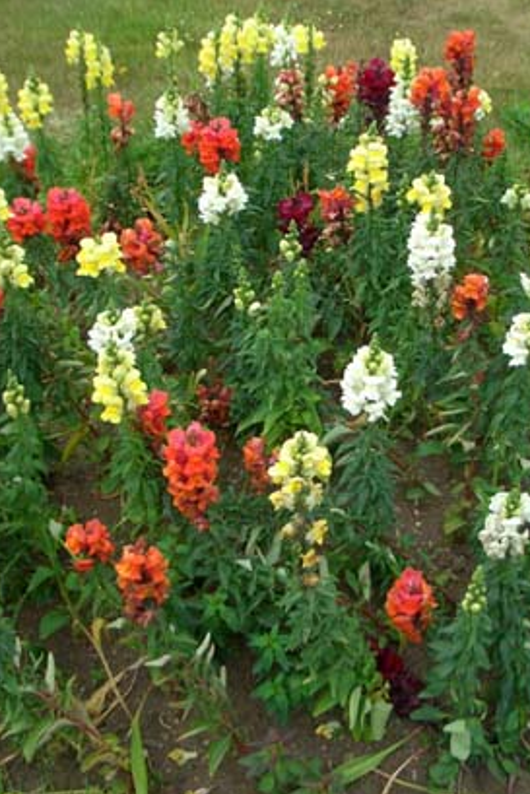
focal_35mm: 49
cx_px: 340
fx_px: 1081
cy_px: 397
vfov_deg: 40.3
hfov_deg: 27.4
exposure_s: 1/400
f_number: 2.6
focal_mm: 5.8
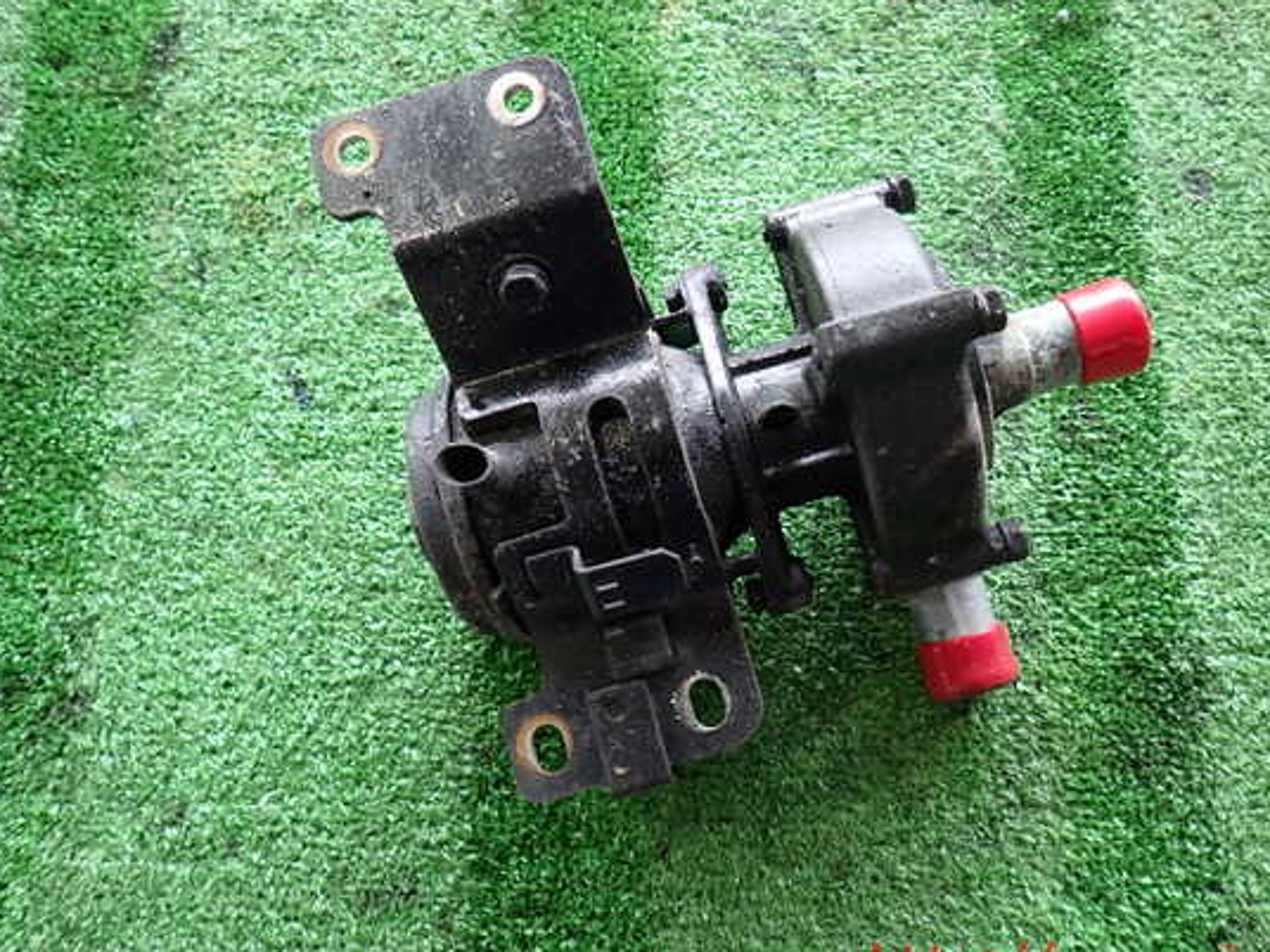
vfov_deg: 49.7
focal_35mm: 28
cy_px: 464
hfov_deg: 63.3
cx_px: 697
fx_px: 1027
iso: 100
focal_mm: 4.5
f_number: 2
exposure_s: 1/60
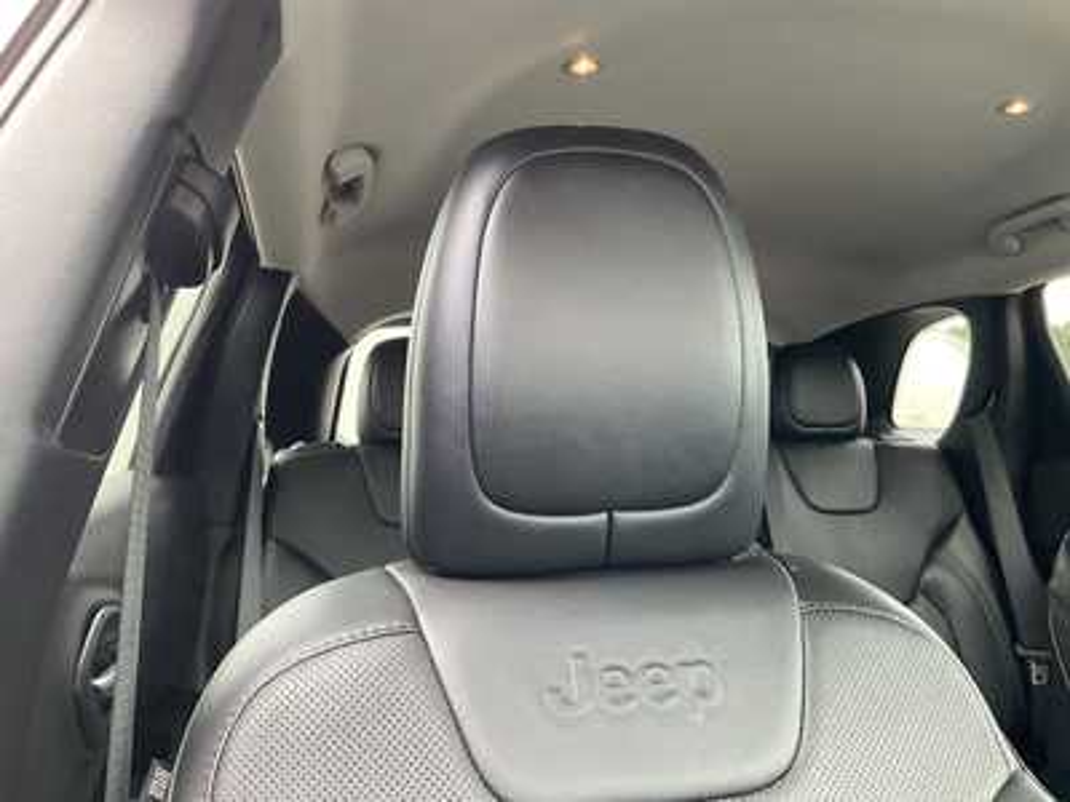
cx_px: 535
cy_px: 401
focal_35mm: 29
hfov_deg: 61.7
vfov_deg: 48.2
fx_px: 896
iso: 64
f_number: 1.8
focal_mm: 3
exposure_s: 1/61
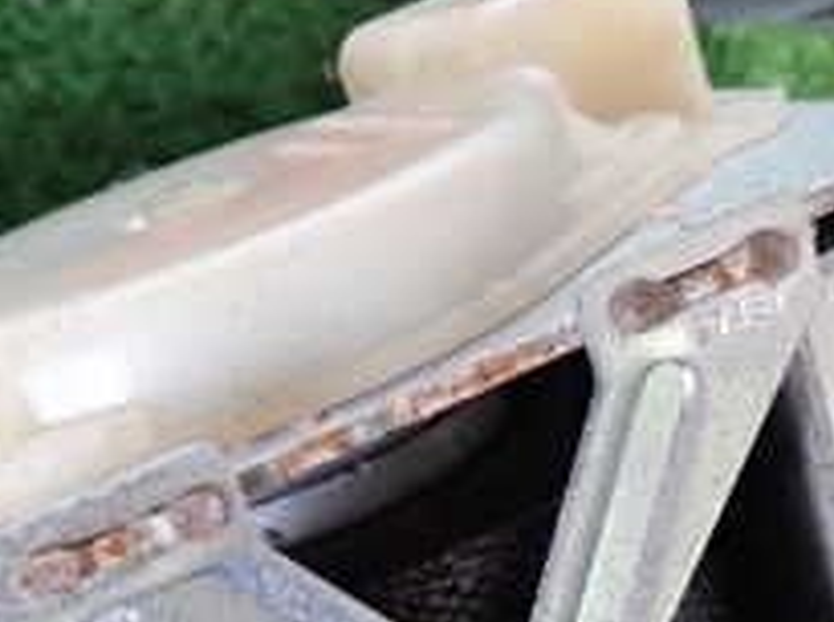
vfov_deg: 15.7
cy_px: 858
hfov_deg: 22.3
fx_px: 2116
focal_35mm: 88
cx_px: 435
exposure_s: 1/30
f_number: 2.3
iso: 500
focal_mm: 5.4
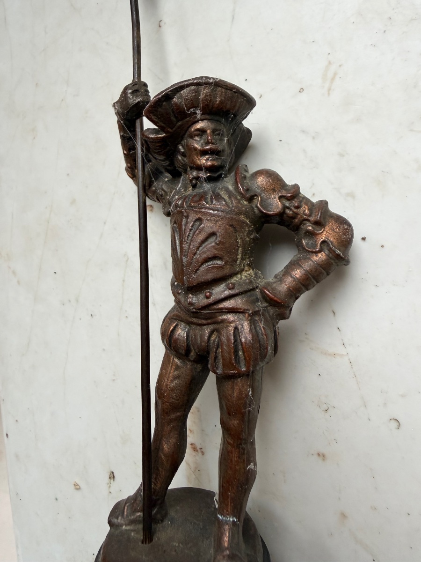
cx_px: 210
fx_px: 389
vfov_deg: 71.6
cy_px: 281
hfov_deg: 56.8
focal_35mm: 24
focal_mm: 2.22
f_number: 2.2
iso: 200
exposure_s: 1/121
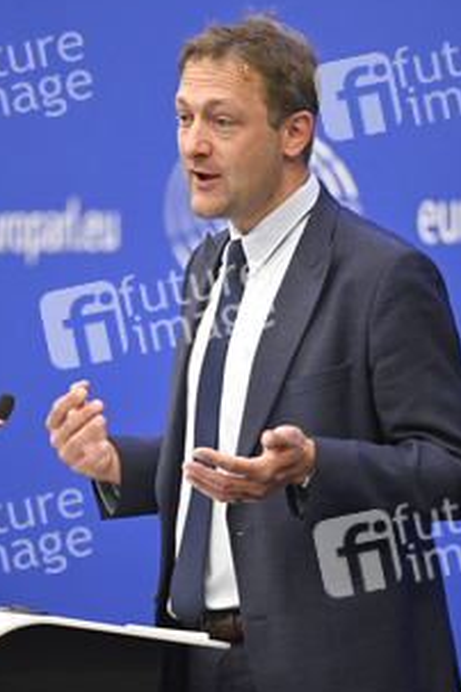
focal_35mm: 264
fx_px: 5071
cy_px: 429
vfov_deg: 7.8
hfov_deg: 5.2
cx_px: 224
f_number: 2.8
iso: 2000
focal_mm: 200
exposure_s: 1/320
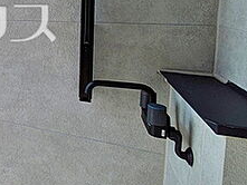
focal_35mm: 38
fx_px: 271
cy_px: 21
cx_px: -63
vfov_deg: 35.7
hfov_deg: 35.8
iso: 49
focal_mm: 1.83
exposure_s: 1/2469
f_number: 2.2
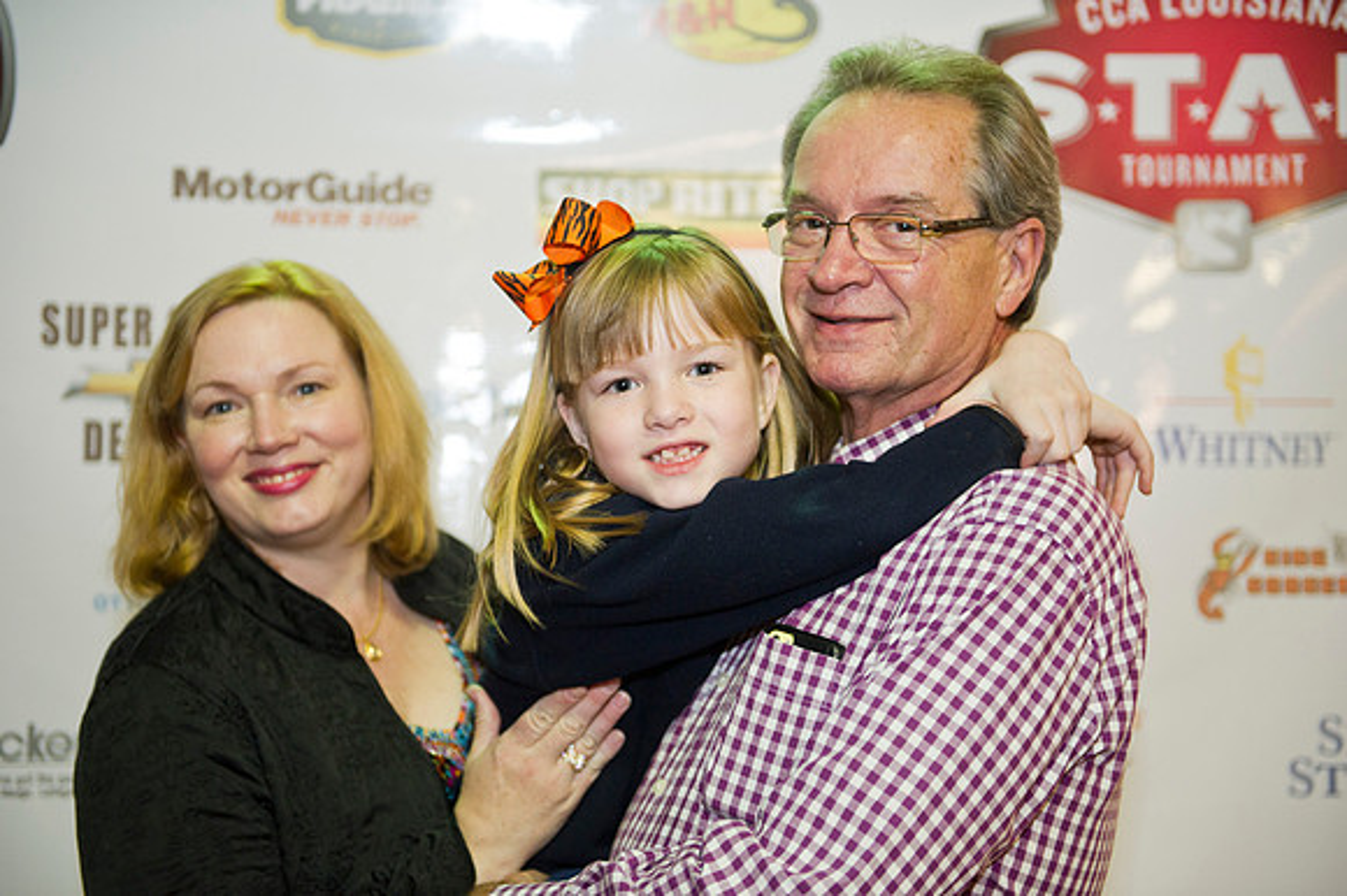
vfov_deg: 23.4
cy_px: 448
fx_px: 2169
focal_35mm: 58
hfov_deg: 34.5
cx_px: 674
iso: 1000
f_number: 2.8
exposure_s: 1/80
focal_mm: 58
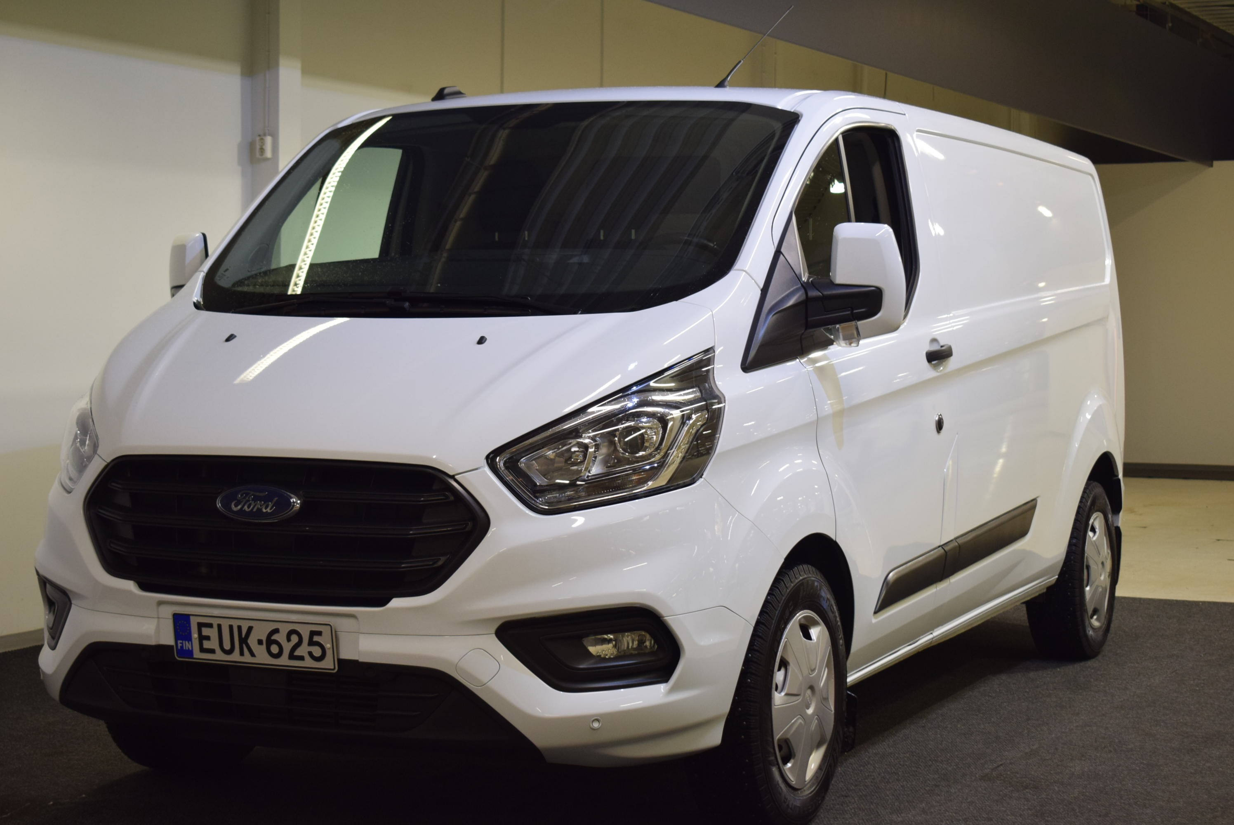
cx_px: 617
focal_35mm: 68
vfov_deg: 20.2
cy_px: 412
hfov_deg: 29.8
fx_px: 2315
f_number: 5
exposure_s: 1/60
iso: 900
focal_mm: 45
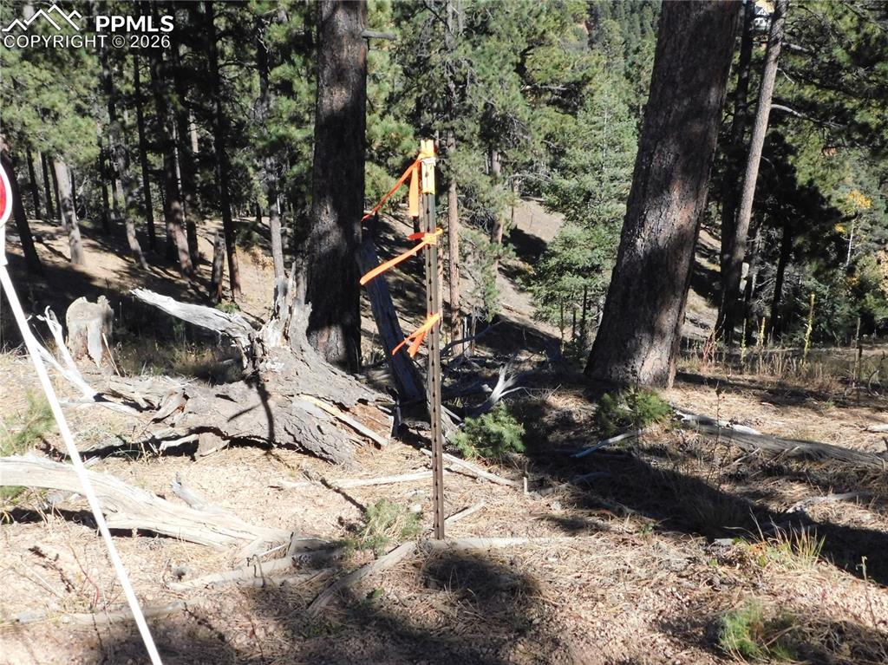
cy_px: 332
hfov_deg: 51.4
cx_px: 444
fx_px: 923
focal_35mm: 36
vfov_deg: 39.6
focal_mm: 6.3
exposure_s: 1/1000
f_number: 7
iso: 800
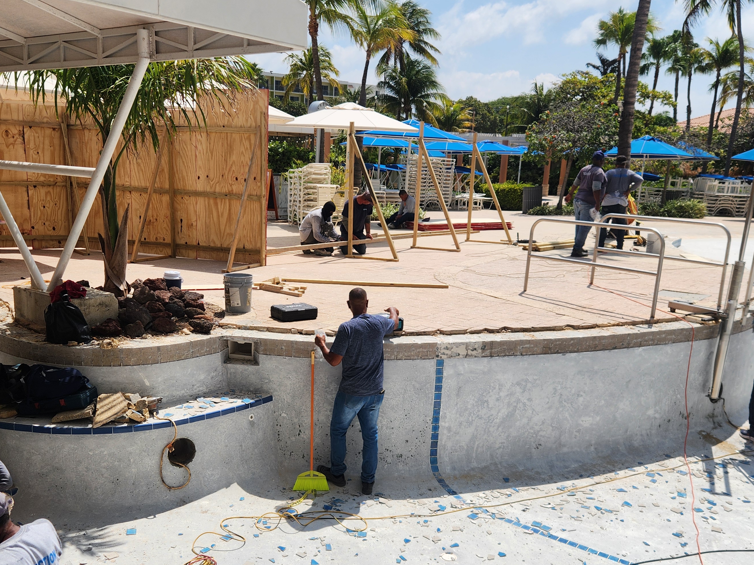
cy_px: 365
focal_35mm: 35
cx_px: 328
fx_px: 762
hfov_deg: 52.5
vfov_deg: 40.3
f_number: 1.8
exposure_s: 1/3211
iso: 20
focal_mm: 5.4
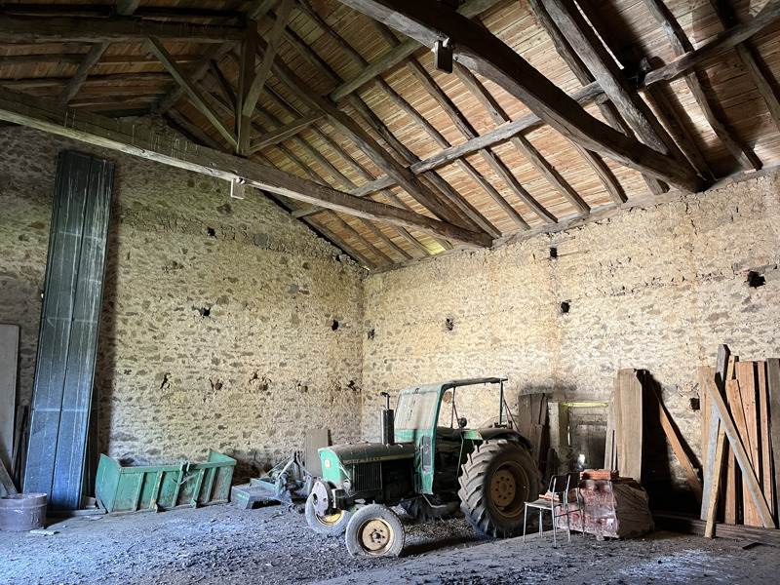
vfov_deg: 53.1
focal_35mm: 26
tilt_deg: +11.8
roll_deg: -0.1
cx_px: 390
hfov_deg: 67.3
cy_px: 292
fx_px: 586
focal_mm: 5.1
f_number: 1.6
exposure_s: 1/60
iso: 250
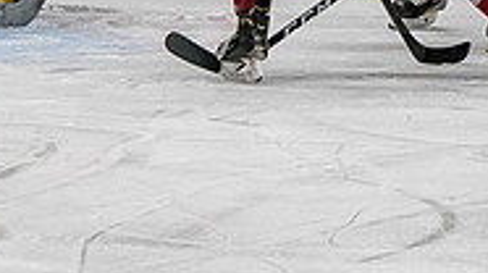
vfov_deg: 1.4
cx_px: -99
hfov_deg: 2.6
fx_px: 10828
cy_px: -121
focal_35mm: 838
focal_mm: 122
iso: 2500
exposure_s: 1/800
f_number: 4
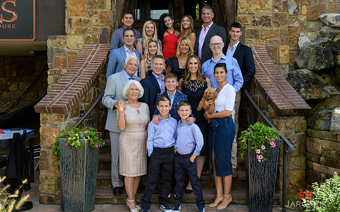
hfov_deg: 42.7
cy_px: 82
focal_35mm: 47
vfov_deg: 27.3
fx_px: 435
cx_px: 170
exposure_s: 1/400
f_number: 5
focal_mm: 38
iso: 320
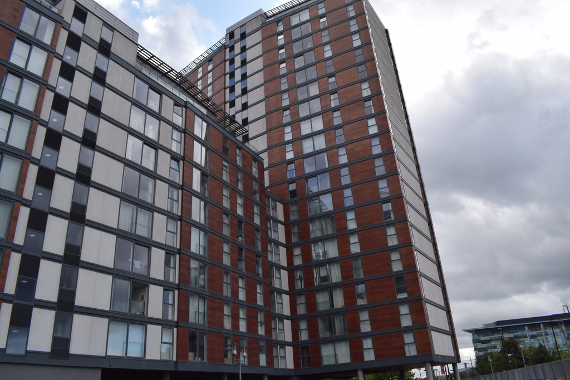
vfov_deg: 47.9
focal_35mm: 27
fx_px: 428
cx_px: 285
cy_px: 190
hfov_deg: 67.4
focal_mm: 18
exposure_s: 1/200
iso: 100
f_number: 9
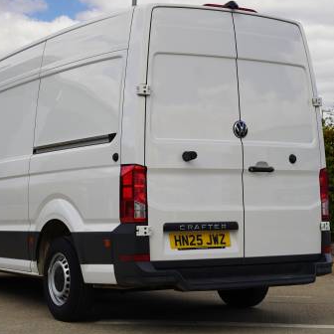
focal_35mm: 77
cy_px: 151
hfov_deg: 22.5
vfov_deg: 22.5
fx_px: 840
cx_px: 134
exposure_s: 1/250
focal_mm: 47.6
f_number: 5
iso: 100
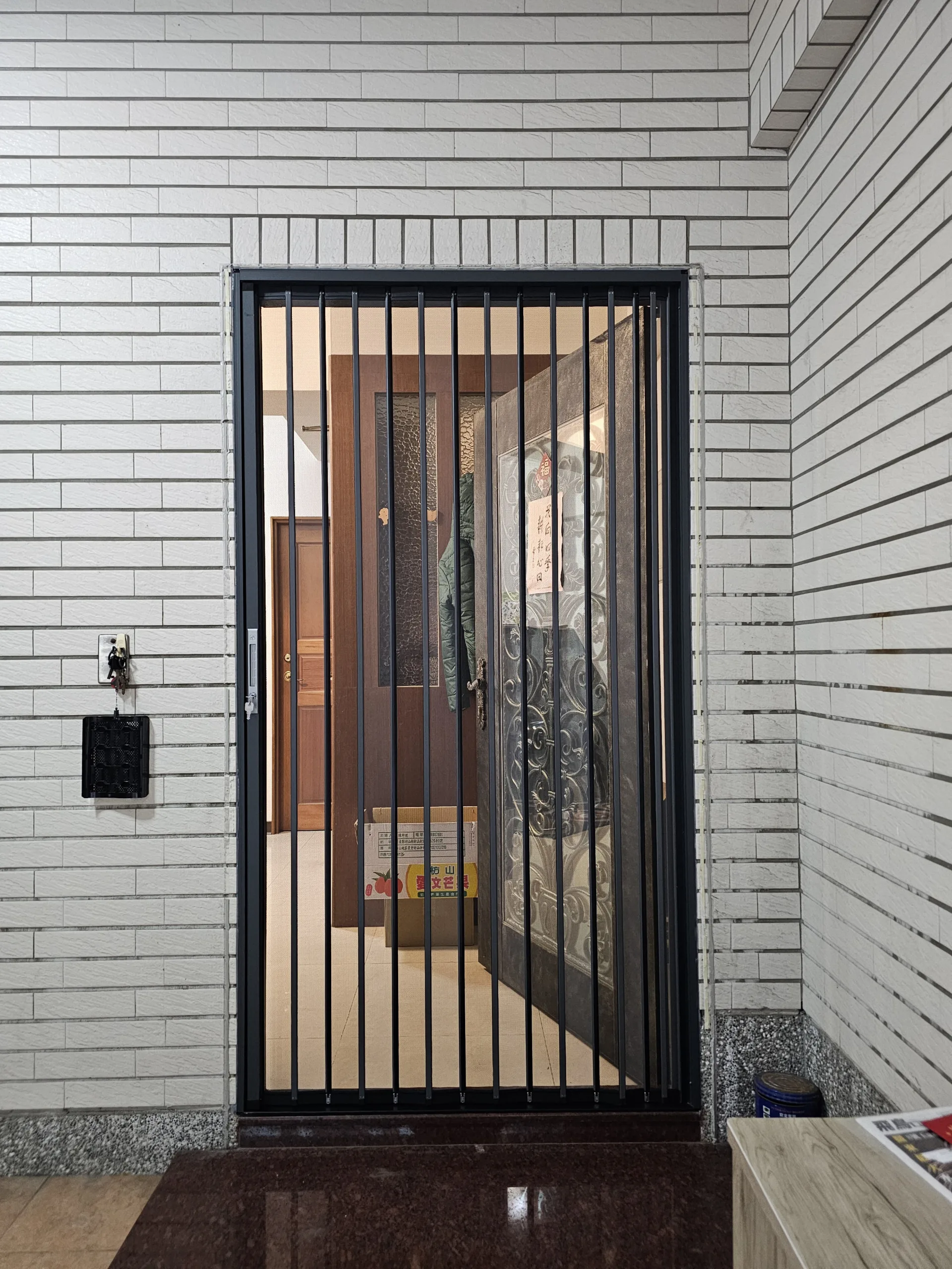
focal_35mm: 23
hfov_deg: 58.9
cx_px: 476
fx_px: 843
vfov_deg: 73.9
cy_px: 634
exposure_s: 1/30
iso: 640
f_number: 1.7
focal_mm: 6.3
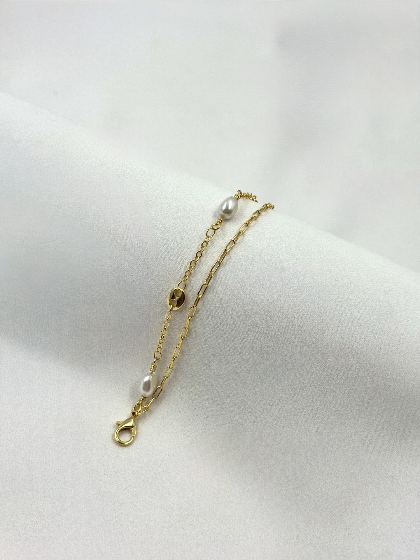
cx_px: 210
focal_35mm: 48
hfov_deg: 30.3
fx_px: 777
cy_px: 280
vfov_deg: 39.7
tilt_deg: -48.3
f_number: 1.78
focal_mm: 6.76
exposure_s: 1/900
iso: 64
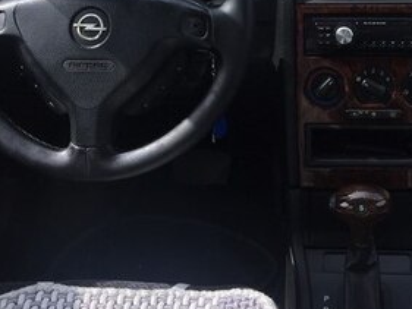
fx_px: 810
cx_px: 342
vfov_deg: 20.6
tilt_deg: -14.9
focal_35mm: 68
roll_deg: +0.2
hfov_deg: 27.8
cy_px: -33
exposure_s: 1/775
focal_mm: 4.15
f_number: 2.2
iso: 32
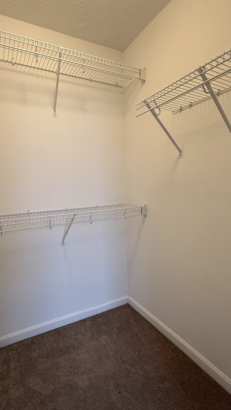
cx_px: 106
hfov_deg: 58.3
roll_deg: +1.1
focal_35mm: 19
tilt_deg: -8.3
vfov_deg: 89.4
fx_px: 207
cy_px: 218
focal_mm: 2.22
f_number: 2.2
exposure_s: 1/60
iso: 200
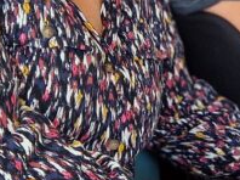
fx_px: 824
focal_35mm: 119
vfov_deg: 12.2
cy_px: -21
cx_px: 268
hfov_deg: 16.1
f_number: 1.8
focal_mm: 5.4
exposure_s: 1/164
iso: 50
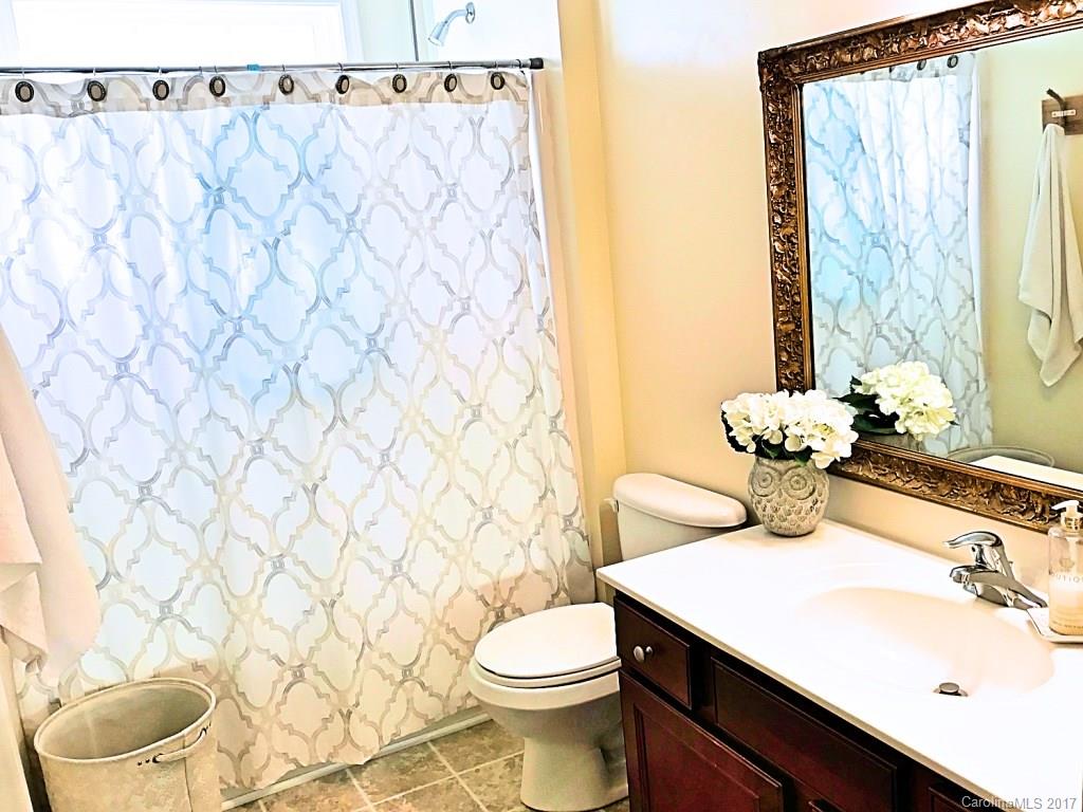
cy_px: 406
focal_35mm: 28
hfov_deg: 63.4
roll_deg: +1.6
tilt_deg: -13.4
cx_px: 542
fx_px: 876
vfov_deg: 49.7
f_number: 1.8
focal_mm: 3.99
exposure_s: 1/60
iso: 25
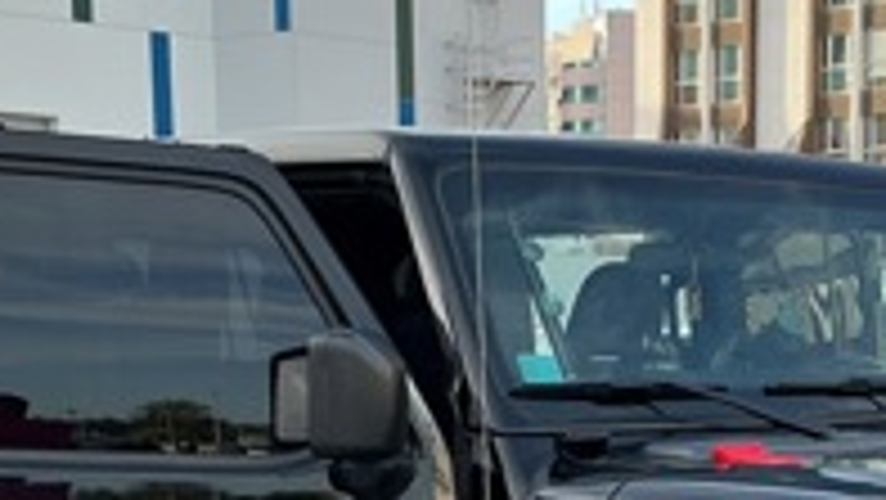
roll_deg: -0.5
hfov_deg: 22.1
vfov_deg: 11.9
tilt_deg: -10.5
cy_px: 793
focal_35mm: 96
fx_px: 2256
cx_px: 634
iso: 20
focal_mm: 3
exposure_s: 1/223
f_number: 1.8
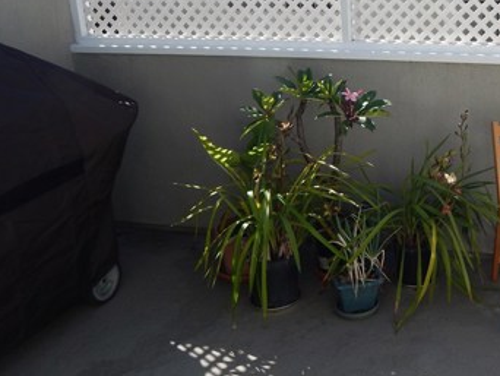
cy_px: 75
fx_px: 622
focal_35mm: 43
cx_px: 439
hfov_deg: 40.9
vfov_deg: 32.7
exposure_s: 1/1000
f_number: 3
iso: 125
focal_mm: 4
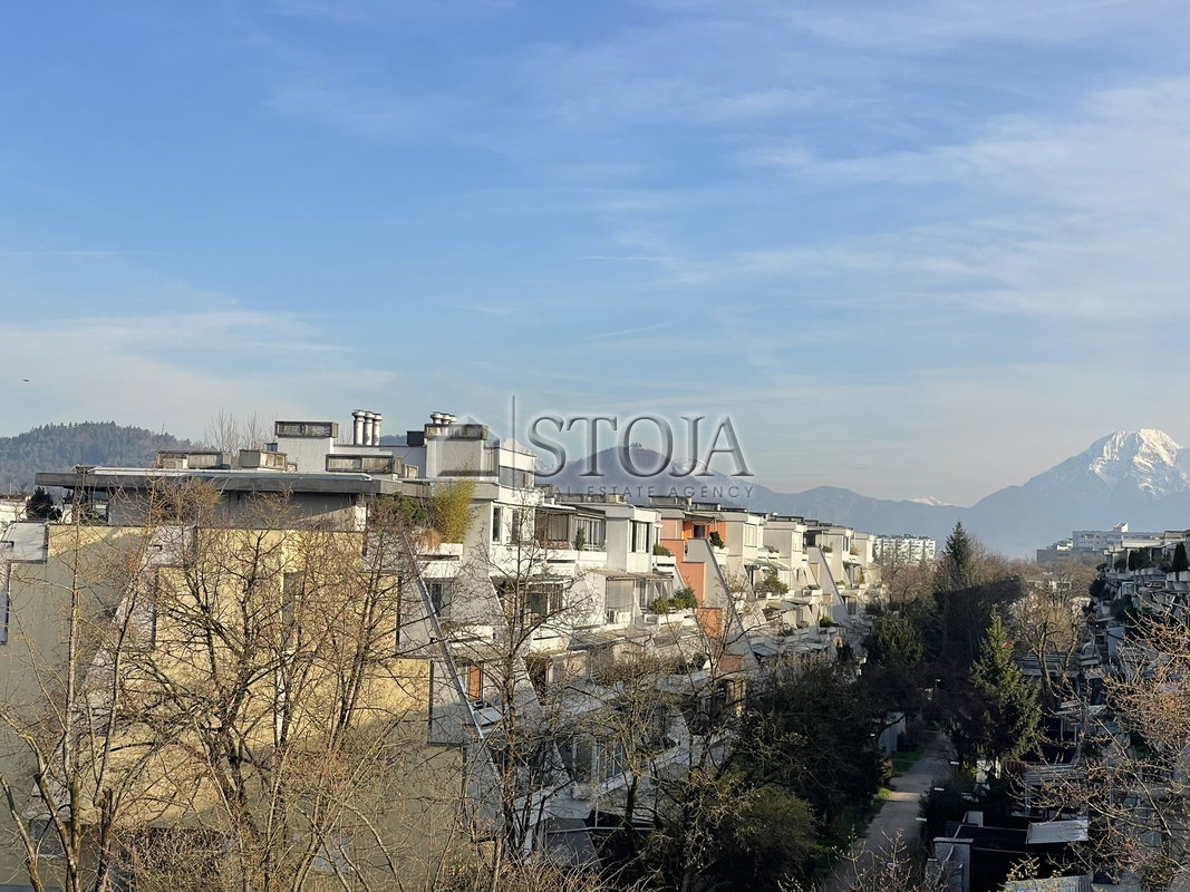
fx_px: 2200
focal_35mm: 64
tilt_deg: +2.3
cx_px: 595
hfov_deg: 30.3
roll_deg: -2.1
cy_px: 446
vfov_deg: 22.9
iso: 20
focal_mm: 7.5
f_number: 2.2
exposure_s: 1/1033
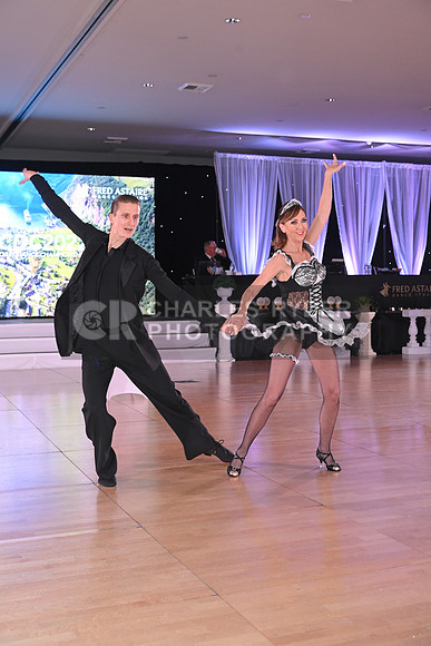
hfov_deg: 29.3
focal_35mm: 46
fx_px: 826
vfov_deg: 42.7
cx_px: 216
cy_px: 323
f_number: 5
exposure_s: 1/200
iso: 2000
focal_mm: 46
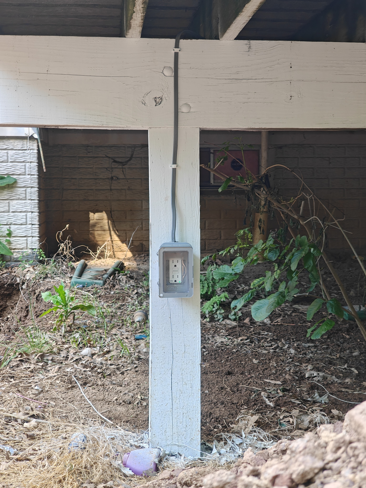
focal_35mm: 45
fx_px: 634
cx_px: 183
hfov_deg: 32.2
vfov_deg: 42.1
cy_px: 244
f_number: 2
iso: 160
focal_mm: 7.1
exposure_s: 1/100
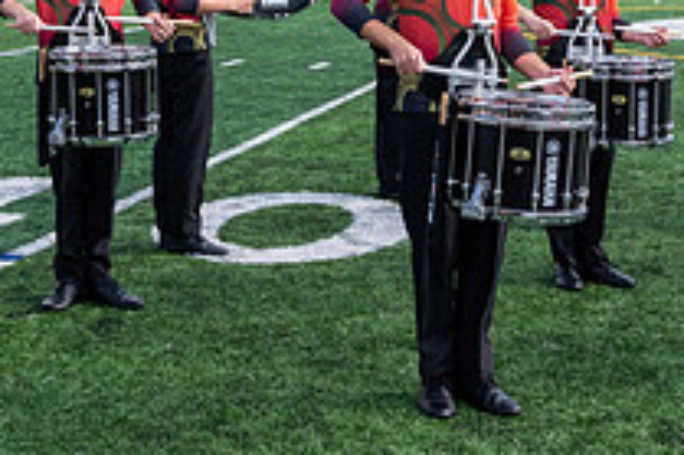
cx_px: 182
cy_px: 24
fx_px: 1728
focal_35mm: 91
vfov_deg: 14.8
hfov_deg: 22.2
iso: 1600
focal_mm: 30
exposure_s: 1/2000
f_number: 10
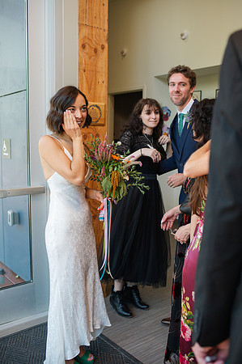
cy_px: 182
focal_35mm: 35
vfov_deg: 54.5
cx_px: 121
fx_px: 354
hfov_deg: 37.8
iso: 800
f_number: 3.2
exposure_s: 1/250
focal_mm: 35
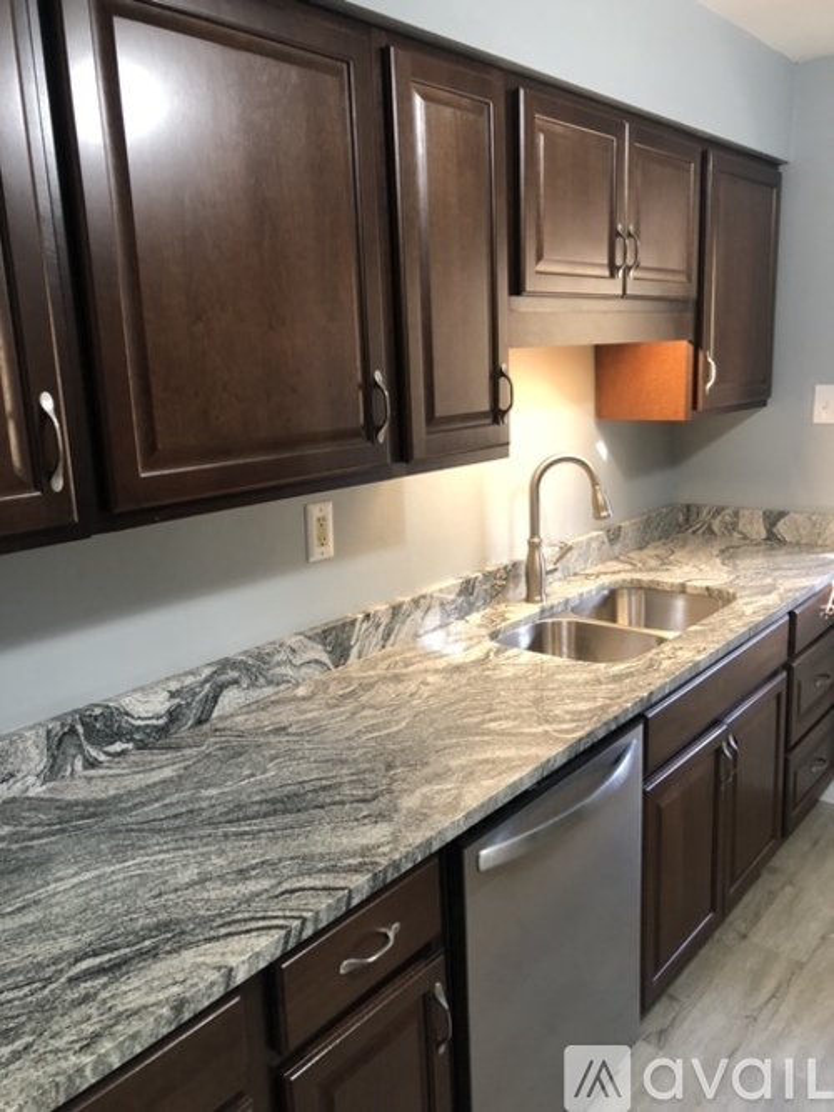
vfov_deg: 63.5
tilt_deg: -11.7
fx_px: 900
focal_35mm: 28
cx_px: 417
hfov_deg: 49.7
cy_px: 556
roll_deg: +2.2
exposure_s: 1/15
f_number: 1.8
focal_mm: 4
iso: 50
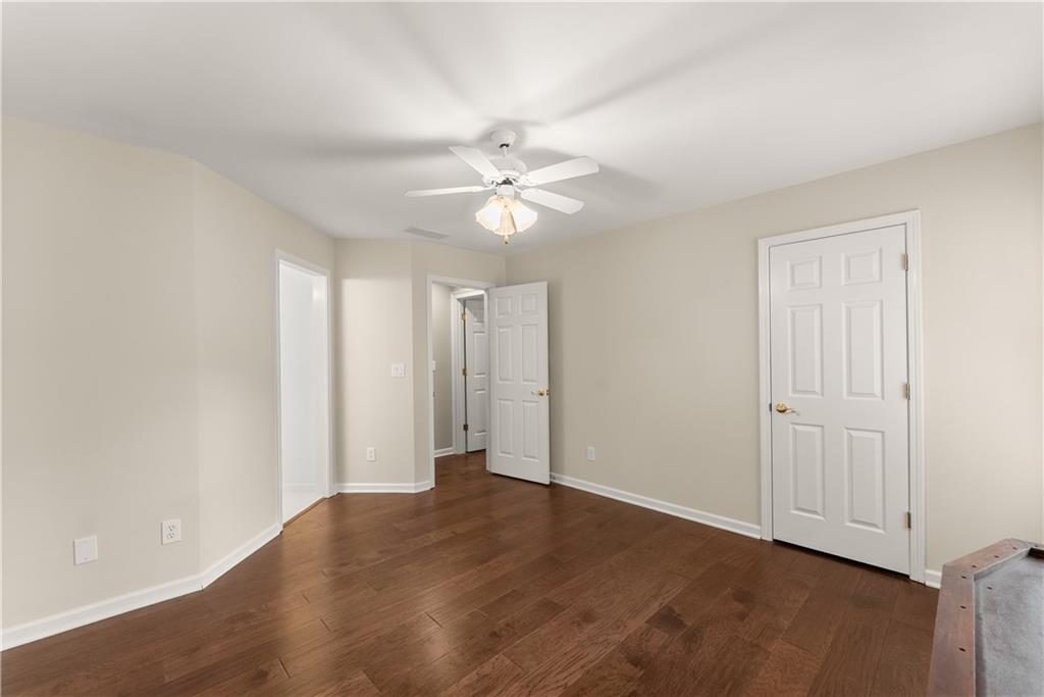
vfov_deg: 81.2
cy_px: 348
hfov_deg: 104.2
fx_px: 406
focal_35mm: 14
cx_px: 522
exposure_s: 1/4
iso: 640
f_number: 7.1
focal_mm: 14
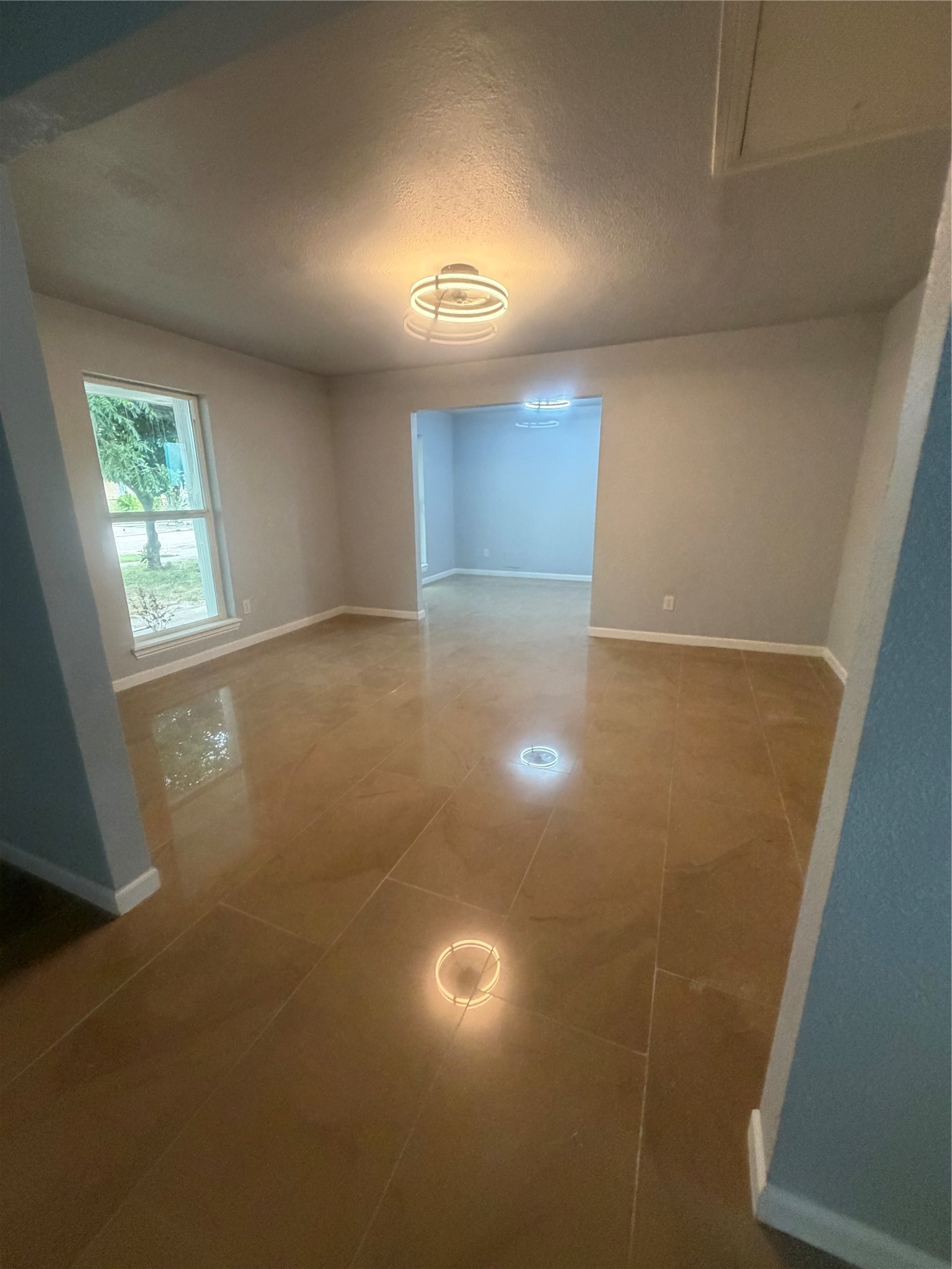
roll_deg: +0.0
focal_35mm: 14
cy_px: 634
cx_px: 476
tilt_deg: -15.5
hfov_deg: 85.7
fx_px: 513
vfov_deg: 102.1
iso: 500
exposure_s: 1/60
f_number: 2.2
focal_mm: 2.22
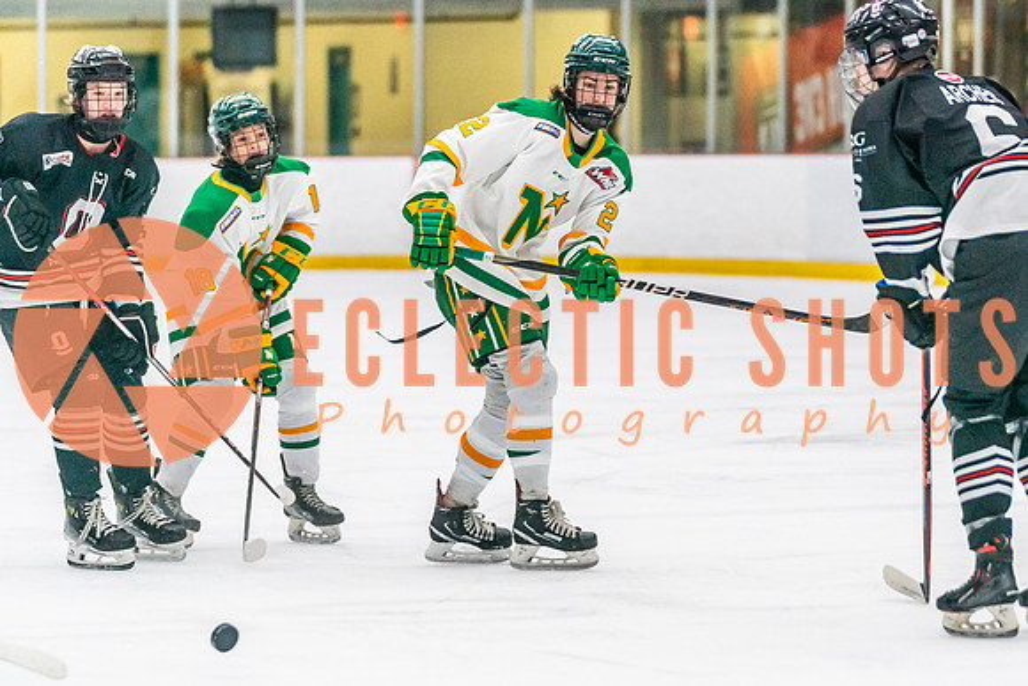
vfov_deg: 5.9
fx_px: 6604
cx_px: 624
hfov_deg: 8.9
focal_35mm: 231
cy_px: 286
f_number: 2.8
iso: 3200
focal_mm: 130
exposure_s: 1/1250
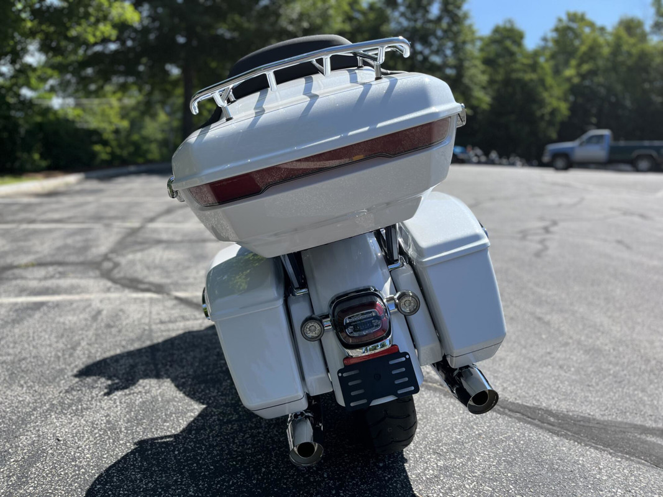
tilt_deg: -11.5
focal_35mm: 26
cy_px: 248
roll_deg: -2.6
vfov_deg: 53.1
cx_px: 332
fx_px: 498
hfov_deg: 67.3
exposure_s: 1/2688
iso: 50
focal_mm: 5.1
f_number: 1.6
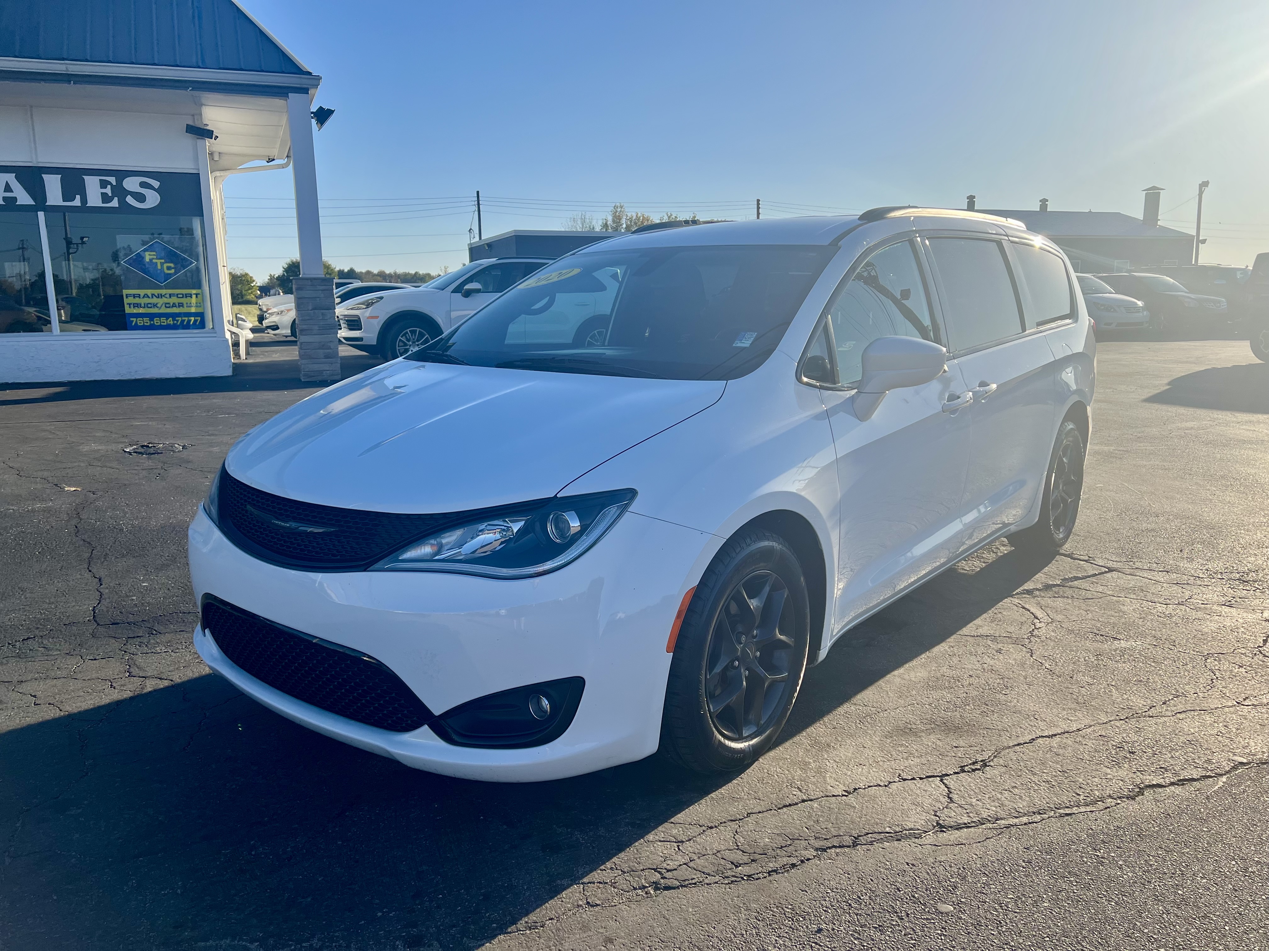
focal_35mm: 26
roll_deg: +1.5
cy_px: 476
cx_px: 634
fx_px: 953
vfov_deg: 53.1
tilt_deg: -10.0
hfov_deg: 67.3
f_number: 1.5
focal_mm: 5.7
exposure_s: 1/4115
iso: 50
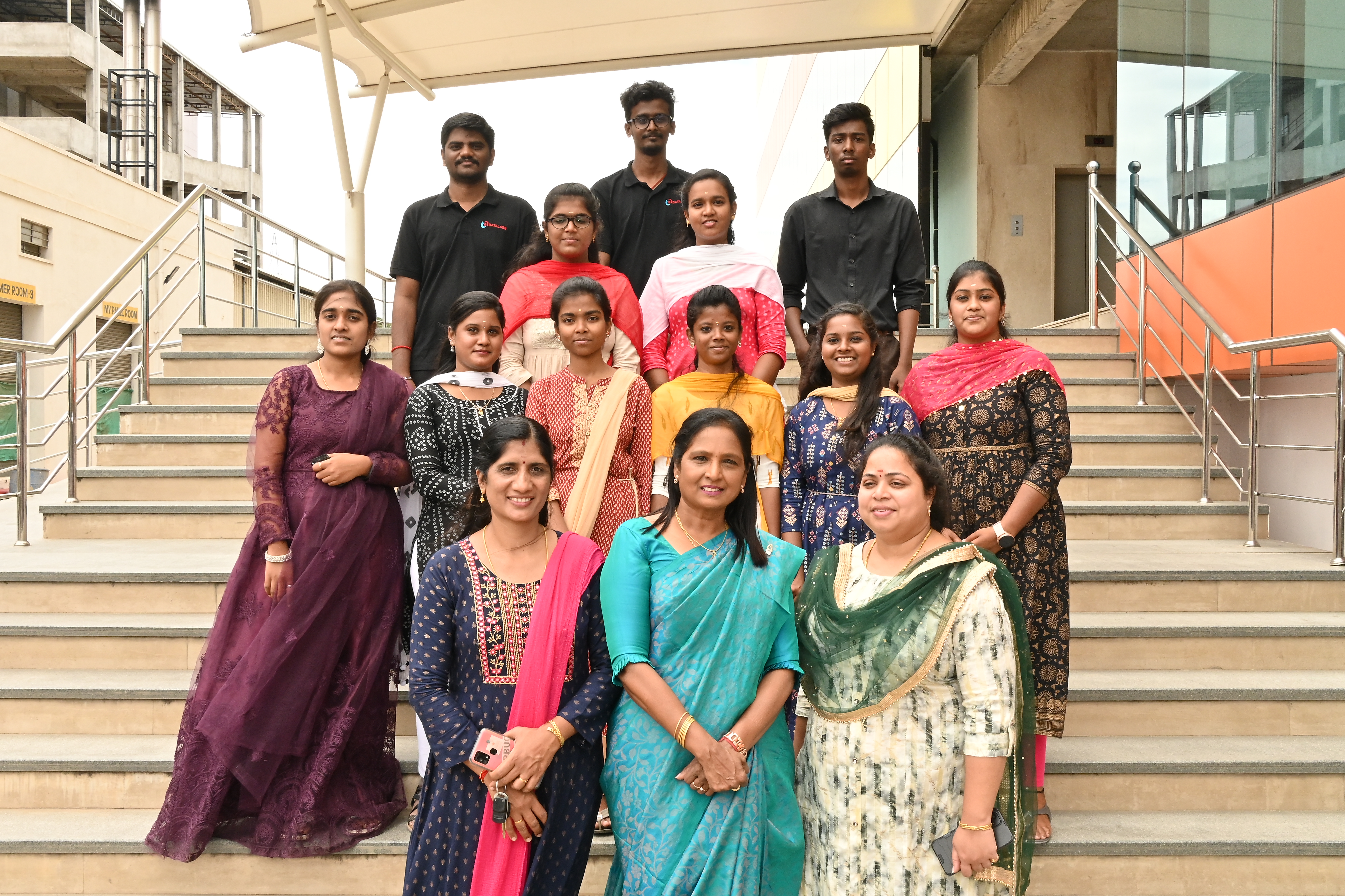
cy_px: 448
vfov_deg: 36.2
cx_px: 672
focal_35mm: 37
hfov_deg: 52.2
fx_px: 1373
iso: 800
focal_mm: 24.5
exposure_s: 1/125
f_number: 20
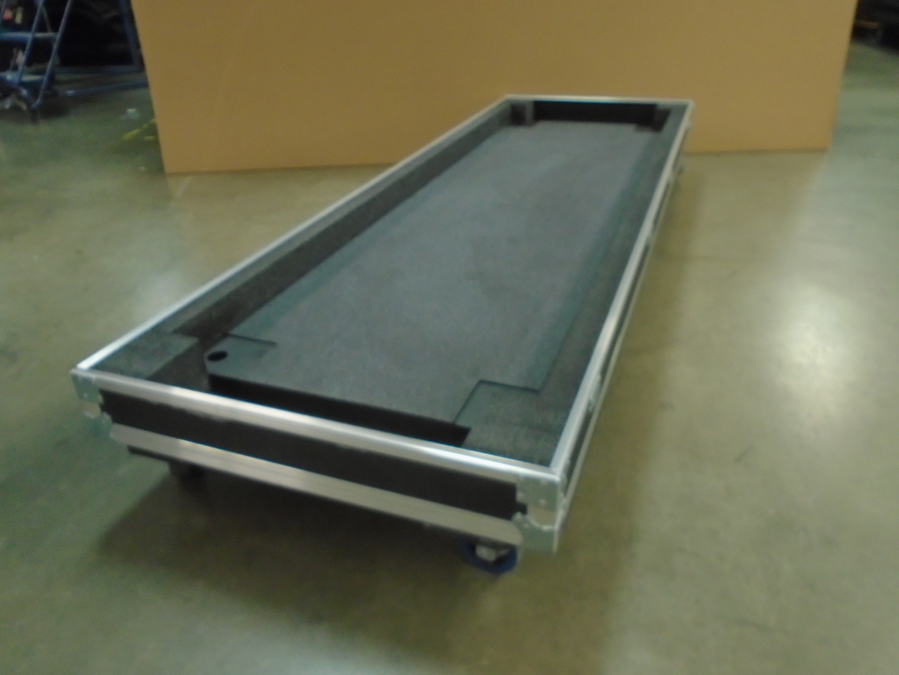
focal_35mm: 26
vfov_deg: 53.1
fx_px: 675
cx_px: 450
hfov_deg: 67.3
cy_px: 338
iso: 400
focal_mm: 4.6
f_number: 3.2
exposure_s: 1/15
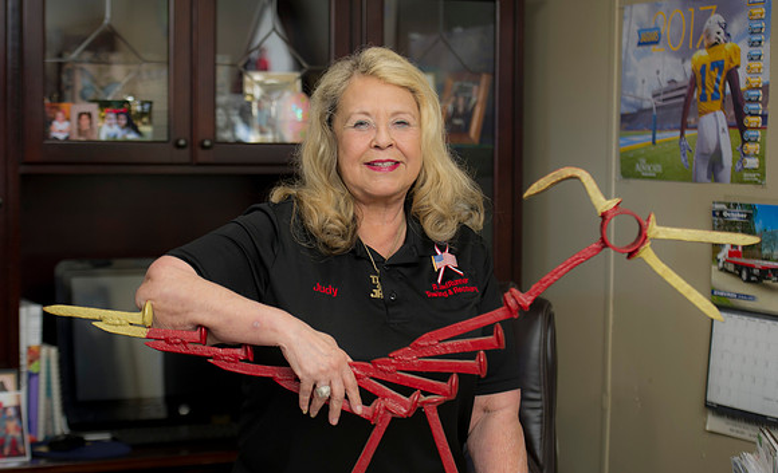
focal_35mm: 77
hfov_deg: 27.1
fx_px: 1611
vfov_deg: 16.7
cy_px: 256
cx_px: 369
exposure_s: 1/50
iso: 400
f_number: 2.8
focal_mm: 70
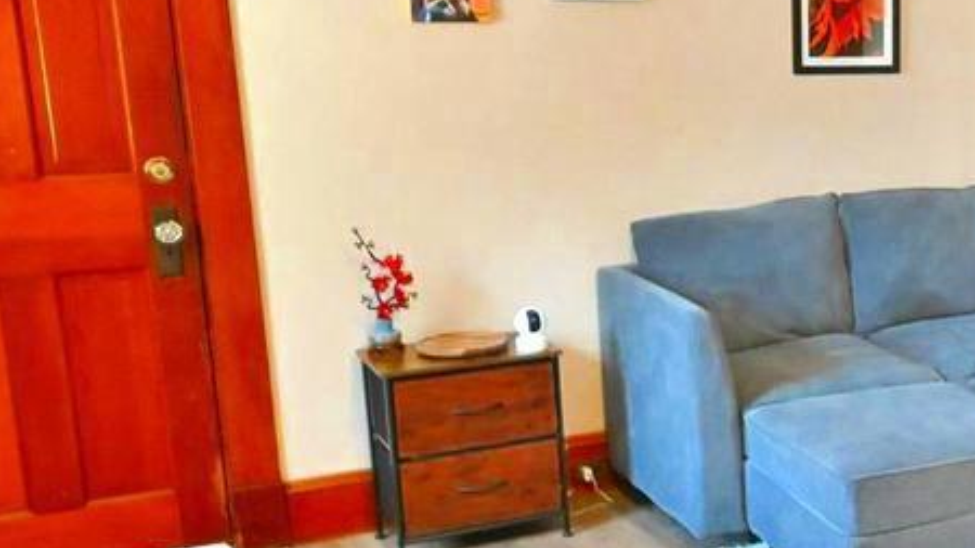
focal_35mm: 57
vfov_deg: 21.1
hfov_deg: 30.9
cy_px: 312
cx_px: 1172
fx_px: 1473
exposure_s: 1/80
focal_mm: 17
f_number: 9
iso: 22800
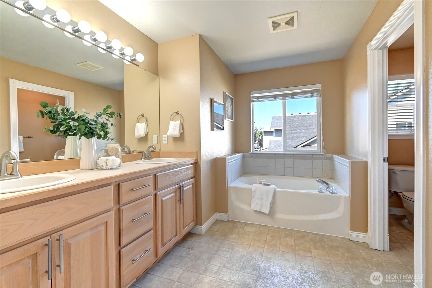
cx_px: 216
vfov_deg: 77.3
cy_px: 144
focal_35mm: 15
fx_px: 180
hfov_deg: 100.4
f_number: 11
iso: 3200
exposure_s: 1/10
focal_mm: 10
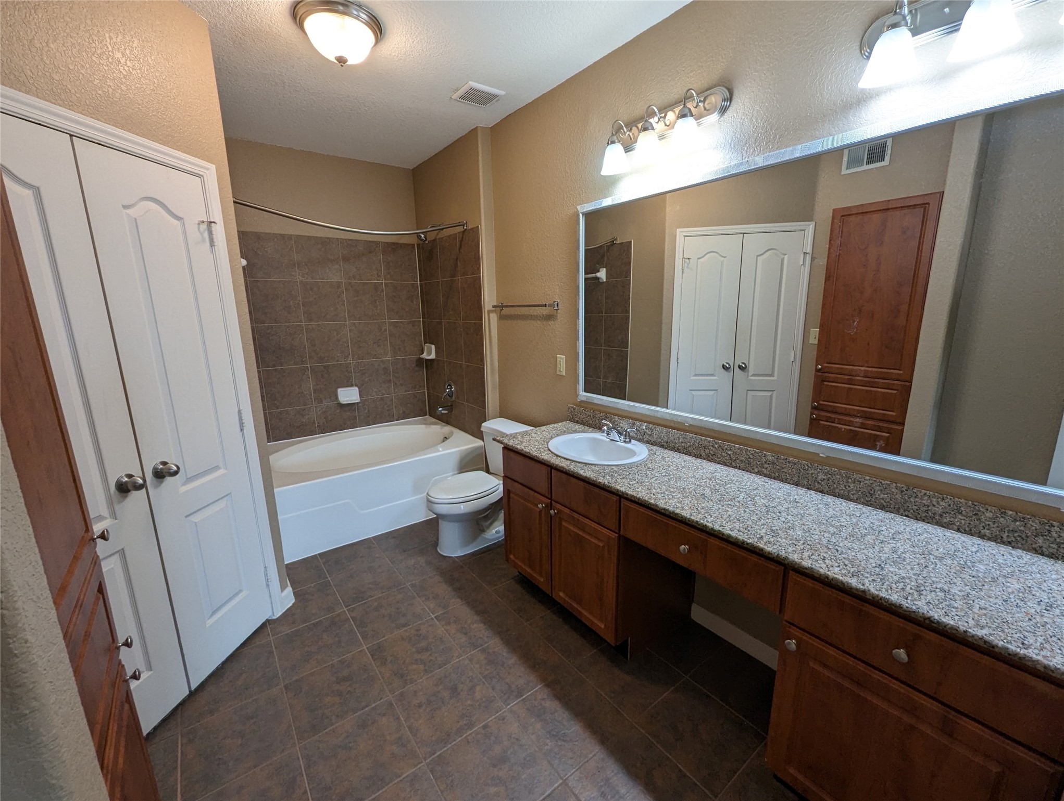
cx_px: 532
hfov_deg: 106.1
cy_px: 400
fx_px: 400
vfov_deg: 90.1
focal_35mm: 13
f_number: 2.2
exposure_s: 1/60
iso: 106
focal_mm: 1.95
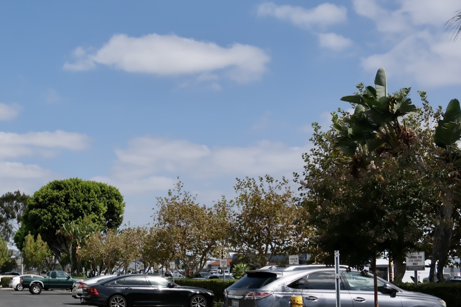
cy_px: 233
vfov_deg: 27.1
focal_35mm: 49
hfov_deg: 36.6
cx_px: 9
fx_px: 627
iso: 125
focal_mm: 16
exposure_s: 1/750
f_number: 5.6
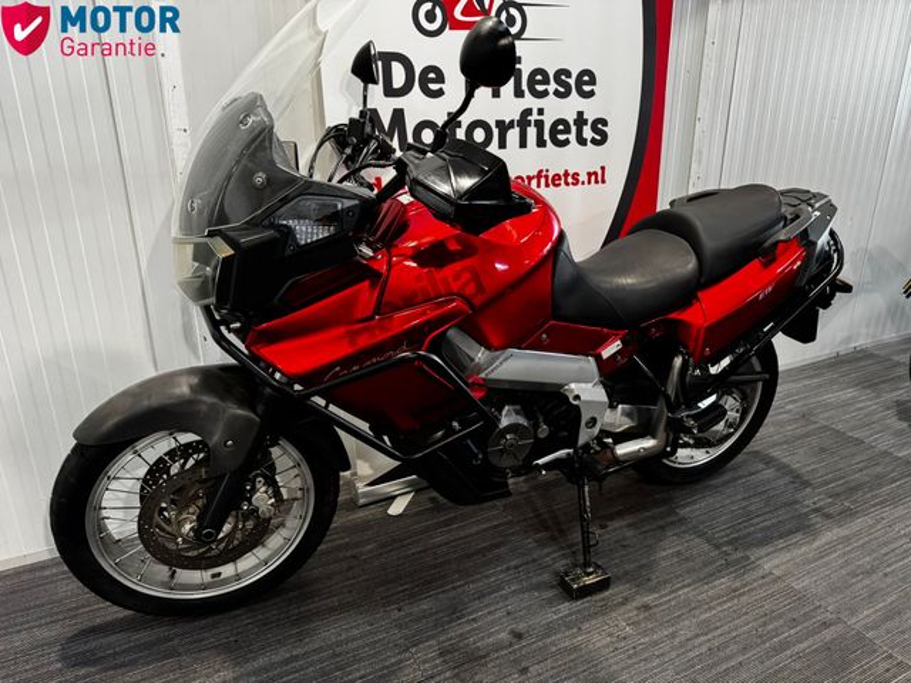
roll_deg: +0.1
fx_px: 632
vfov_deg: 56.8
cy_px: 342
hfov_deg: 71.6
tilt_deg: -19.2
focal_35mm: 24
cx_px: 456
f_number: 1.78
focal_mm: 6.76
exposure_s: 1/50
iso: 400
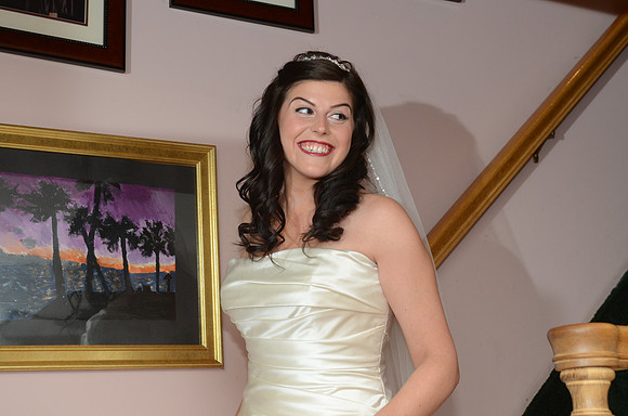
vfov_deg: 20.1
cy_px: 208
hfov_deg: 29.9
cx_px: 314
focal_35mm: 68
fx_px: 1175
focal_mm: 45
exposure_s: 1/125
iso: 640
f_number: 4.5
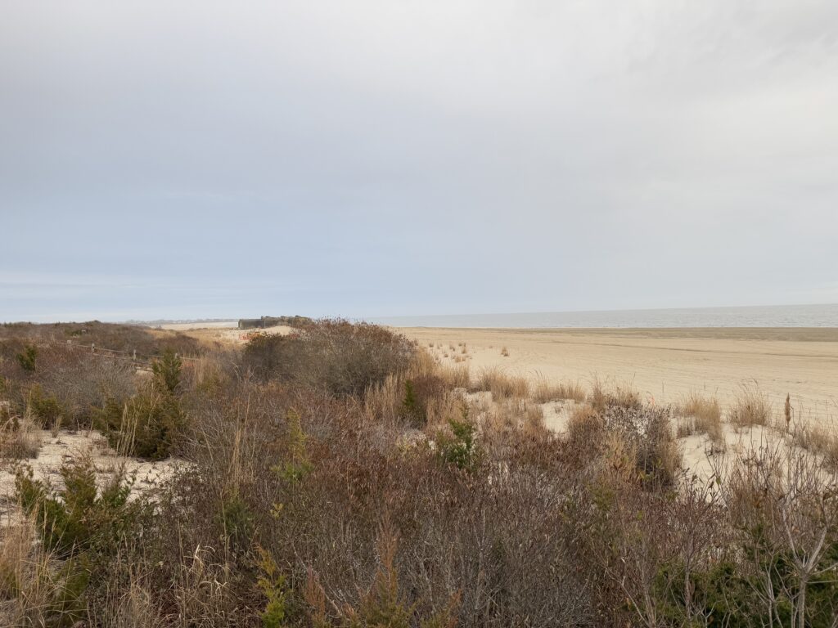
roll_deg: +1.6
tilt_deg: +0.0
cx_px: 419
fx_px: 581
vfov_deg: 56.8
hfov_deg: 71.6
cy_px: 314
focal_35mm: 24
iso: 64
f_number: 1.78
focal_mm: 6.76
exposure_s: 1/187
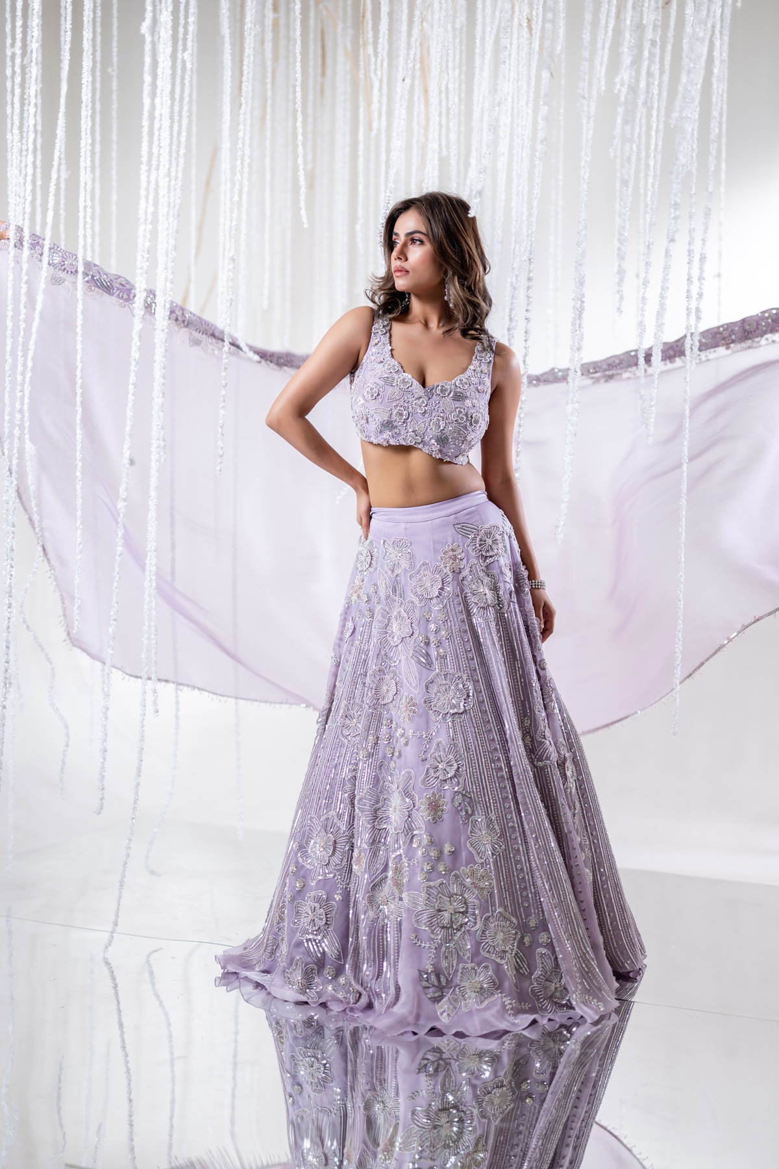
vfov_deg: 39.6
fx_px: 1623
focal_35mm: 50
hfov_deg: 27.0
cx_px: 390
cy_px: 584
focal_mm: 50
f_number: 1.3
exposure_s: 1/160
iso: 125
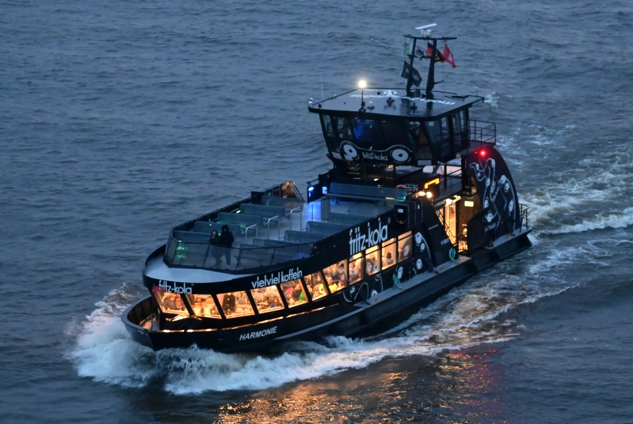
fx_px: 2112
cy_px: 212
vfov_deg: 11.4
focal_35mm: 120
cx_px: 316
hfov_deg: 17.0
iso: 8000
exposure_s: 1/60
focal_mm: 120
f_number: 4
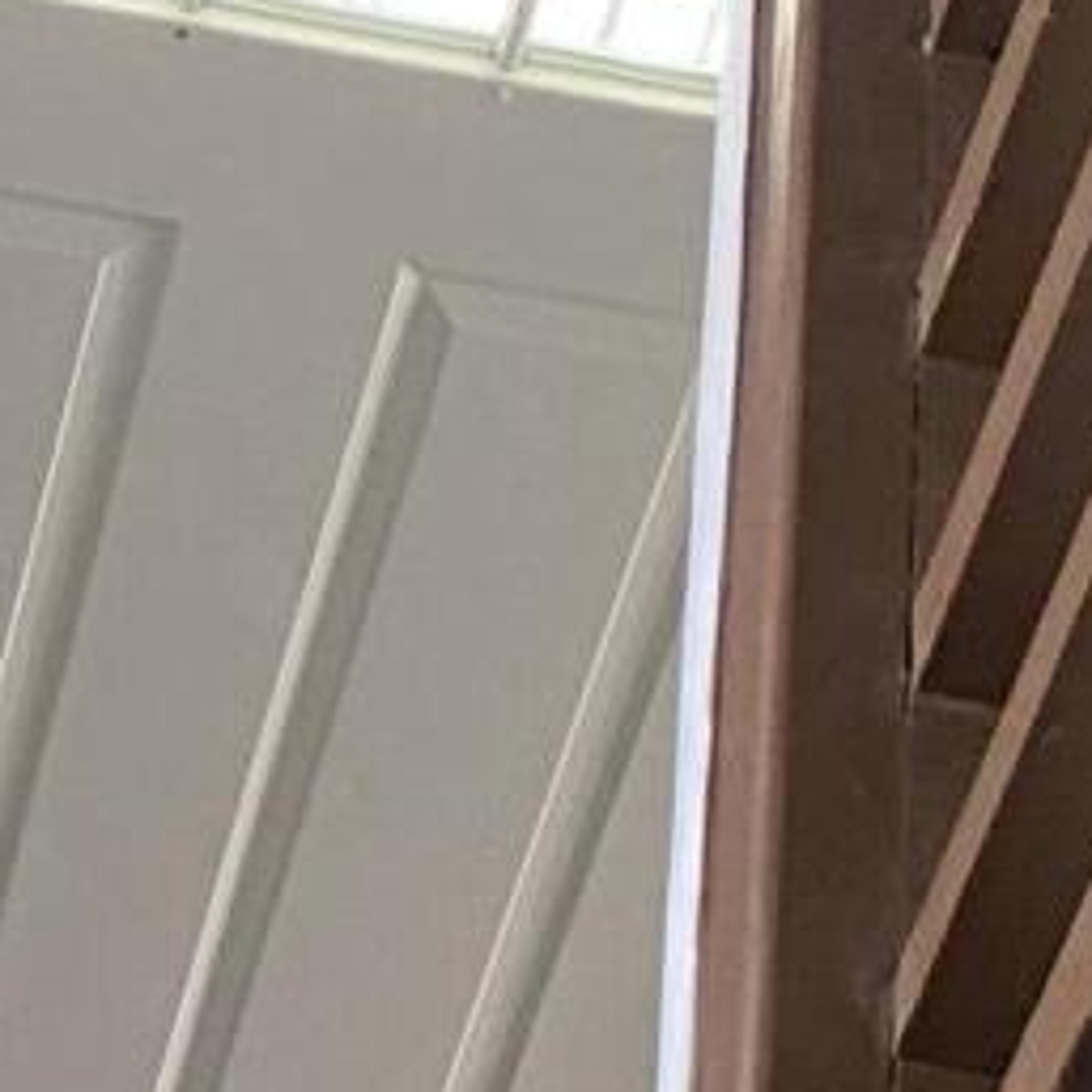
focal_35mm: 179
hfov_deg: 9.2
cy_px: 1236
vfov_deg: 9.7
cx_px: -999
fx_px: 6389
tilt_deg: -48.0
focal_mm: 4.25
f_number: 1.8
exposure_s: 1/60
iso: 125
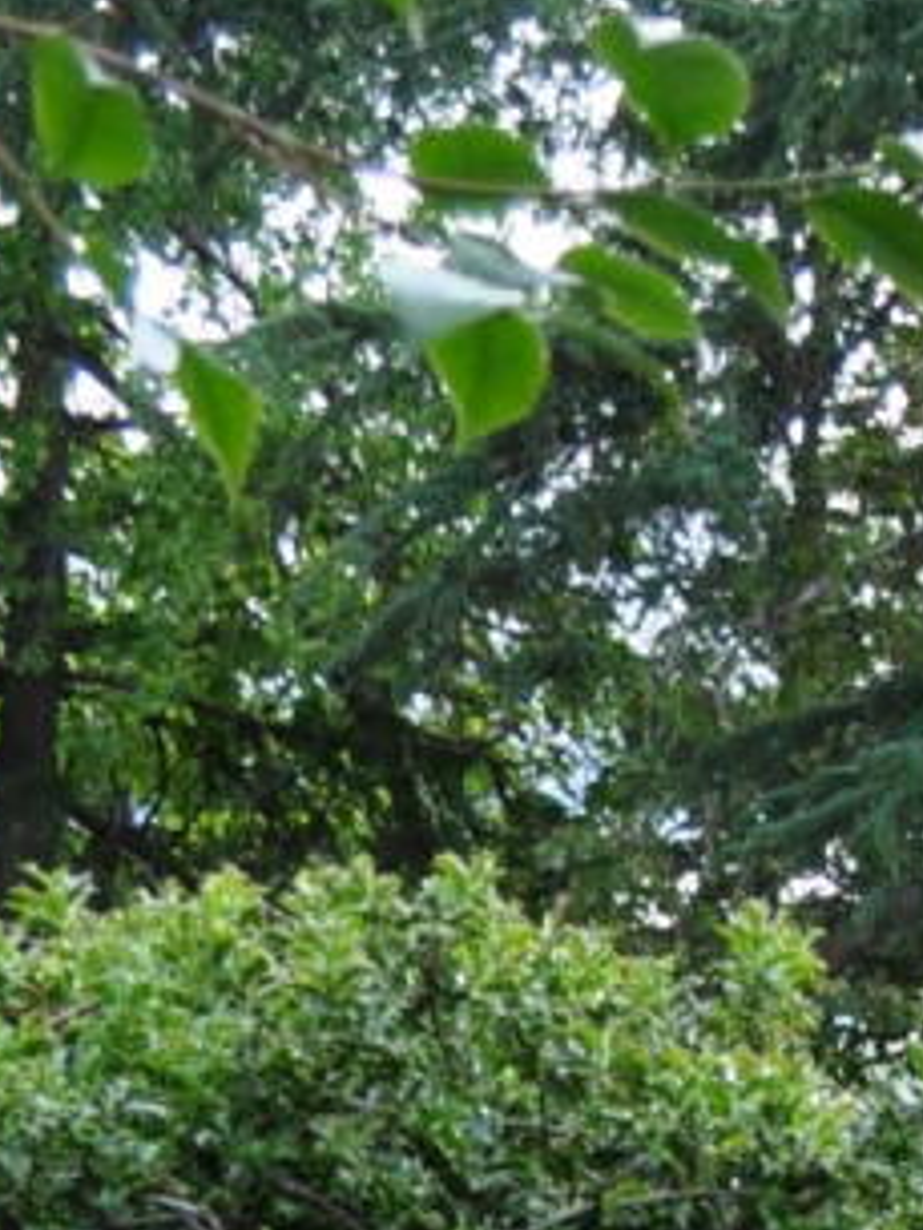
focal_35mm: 170
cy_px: 2984
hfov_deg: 8.1
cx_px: 2164
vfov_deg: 10.1
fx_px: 6040
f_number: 5.6
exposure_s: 1/125
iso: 200
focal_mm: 18
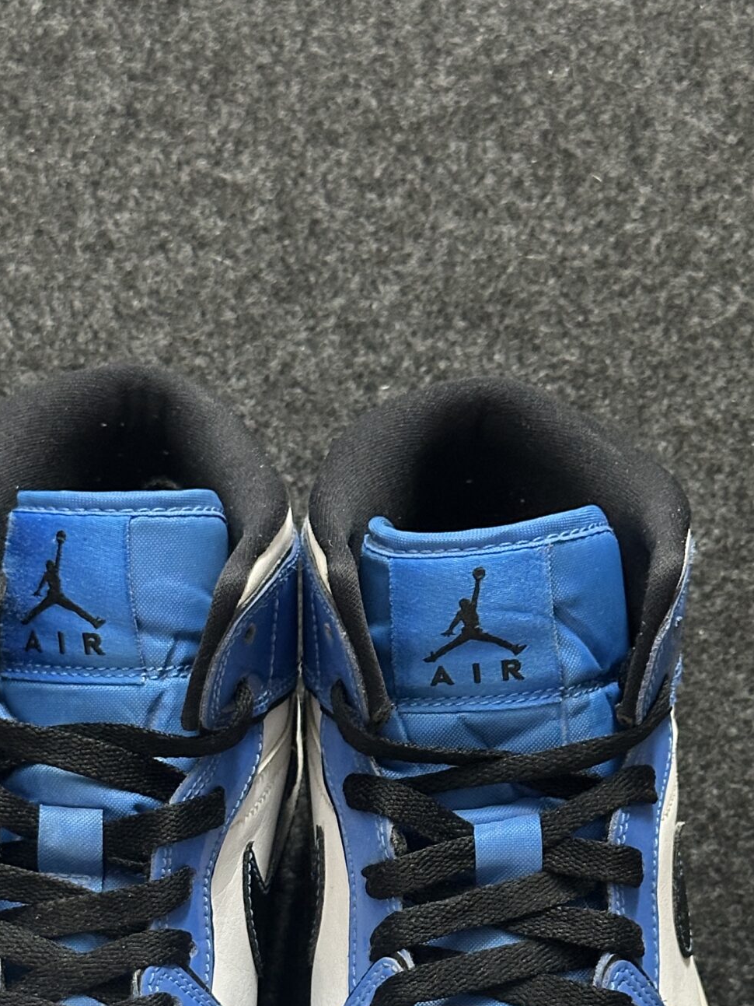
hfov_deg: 15.5
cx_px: 283
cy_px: 963
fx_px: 2759
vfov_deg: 20.1
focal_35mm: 95
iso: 500
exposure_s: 1/34
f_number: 1.78
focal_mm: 6.86
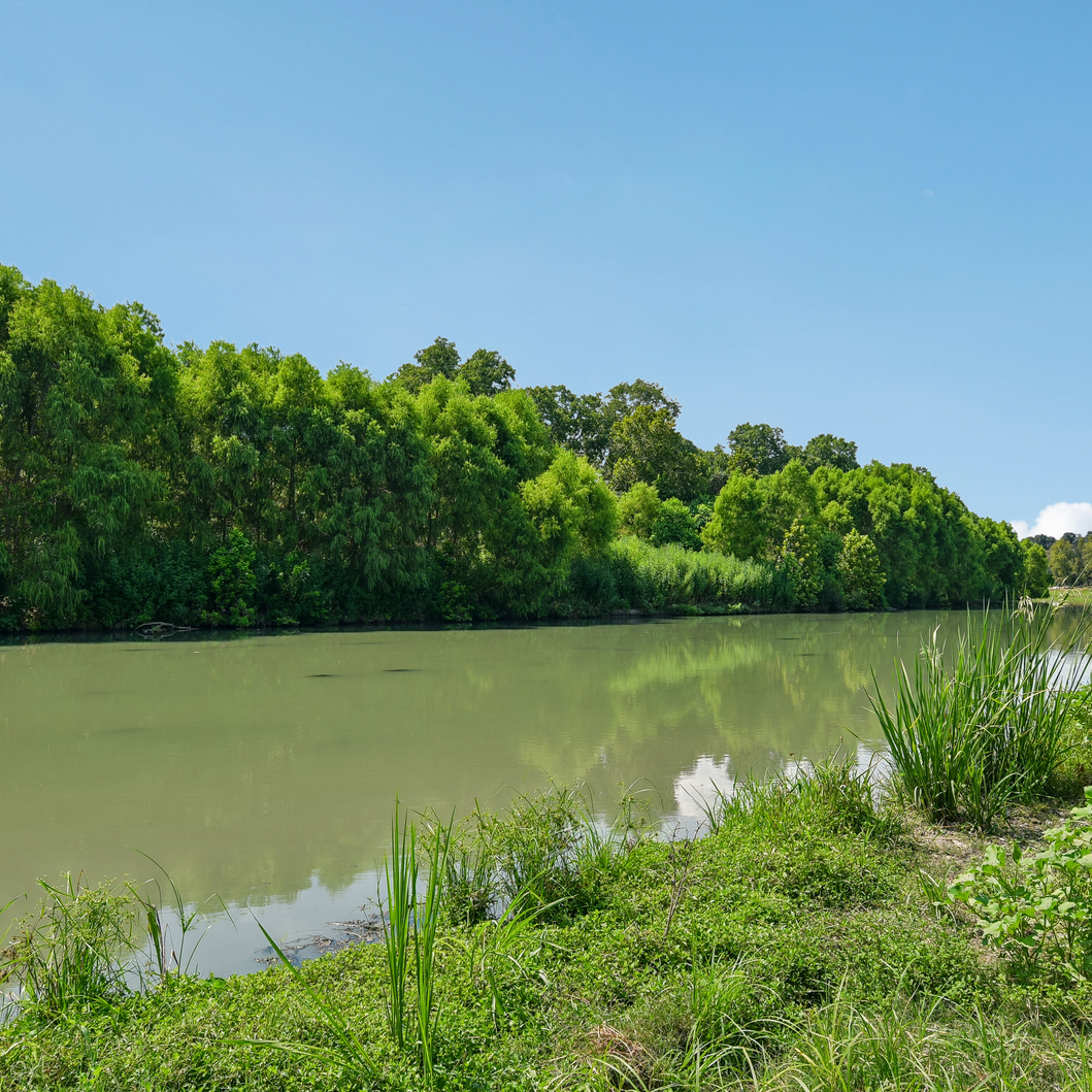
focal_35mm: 26
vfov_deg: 60.9
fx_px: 928
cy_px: 555
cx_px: 557
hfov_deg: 60.9
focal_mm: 20
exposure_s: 1/320
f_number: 8
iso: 400
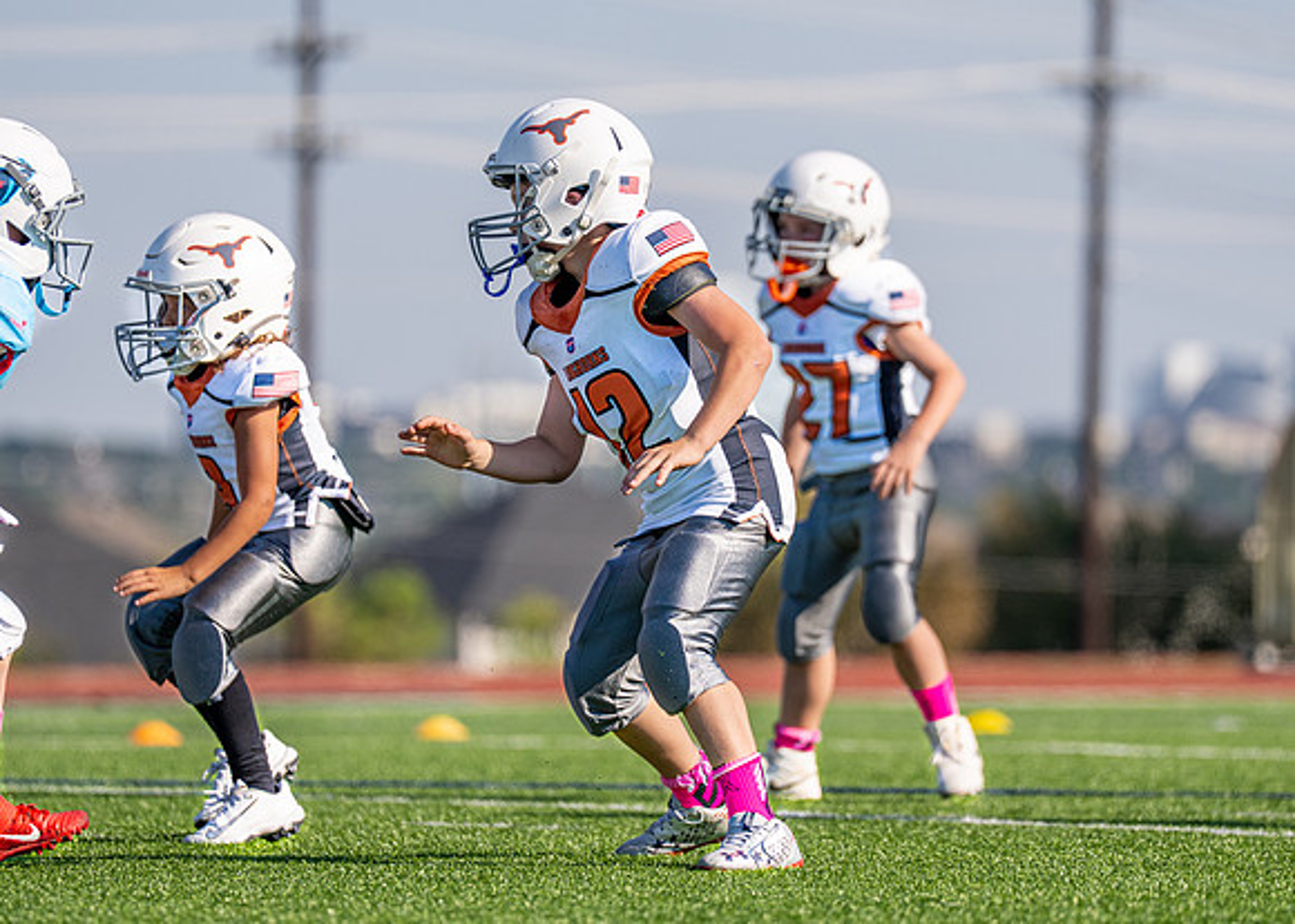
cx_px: 711
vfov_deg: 4.6
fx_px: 11621
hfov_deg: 6.4
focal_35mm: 316
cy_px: 433
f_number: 2.8
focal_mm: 200
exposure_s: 1/2500
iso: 100
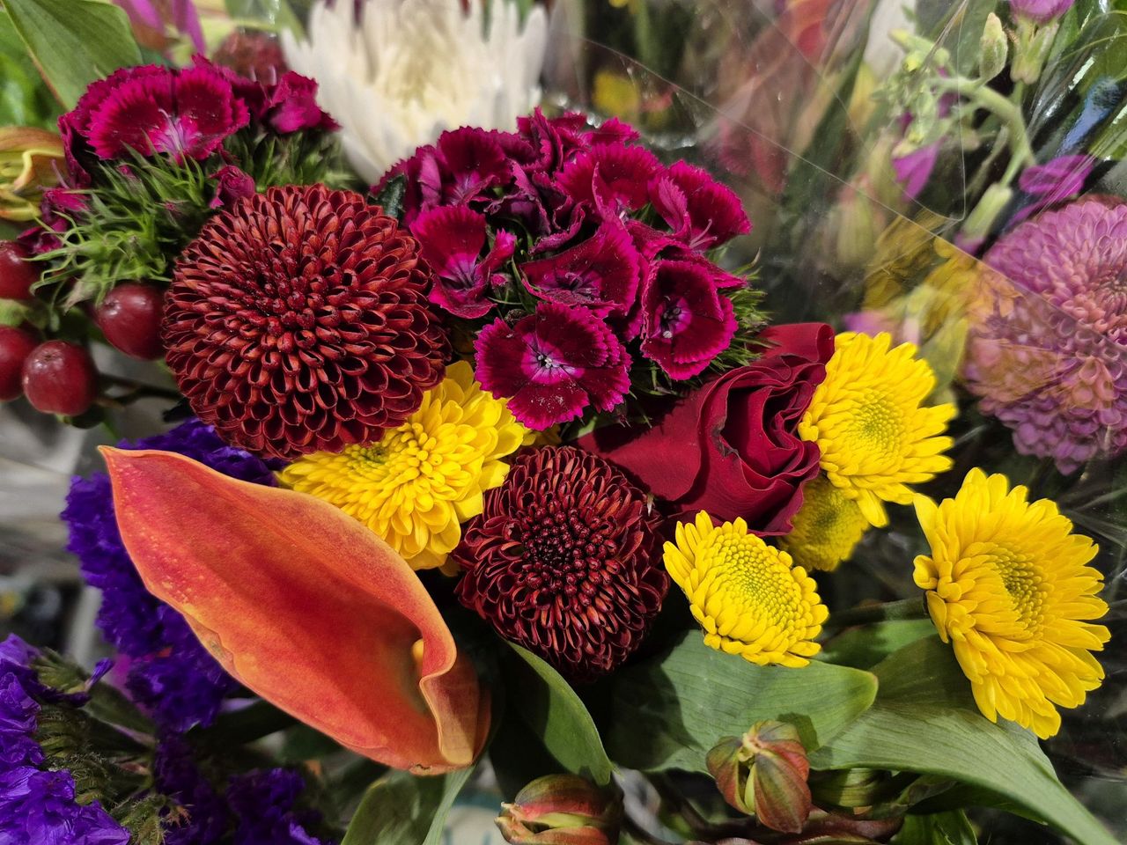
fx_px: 749
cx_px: 564
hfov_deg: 73.9
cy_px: 422
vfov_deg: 58.9
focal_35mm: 23
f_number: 1.8
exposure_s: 1/120
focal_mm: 5.4
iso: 400
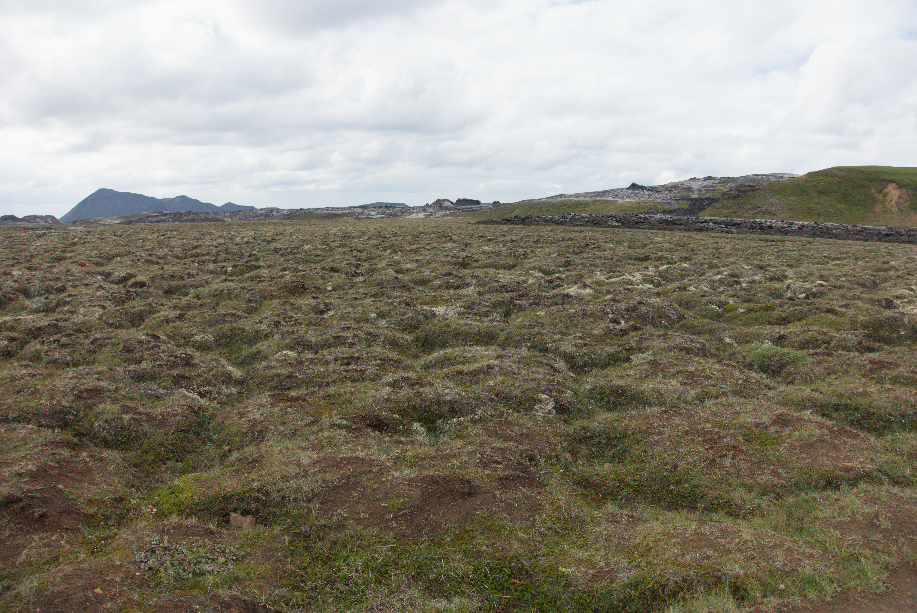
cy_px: 306
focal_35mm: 24
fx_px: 612
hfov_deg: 73.7
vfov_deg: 53.2
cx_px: 458
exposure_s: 1/500
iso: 125
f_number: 4
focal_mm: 8.8
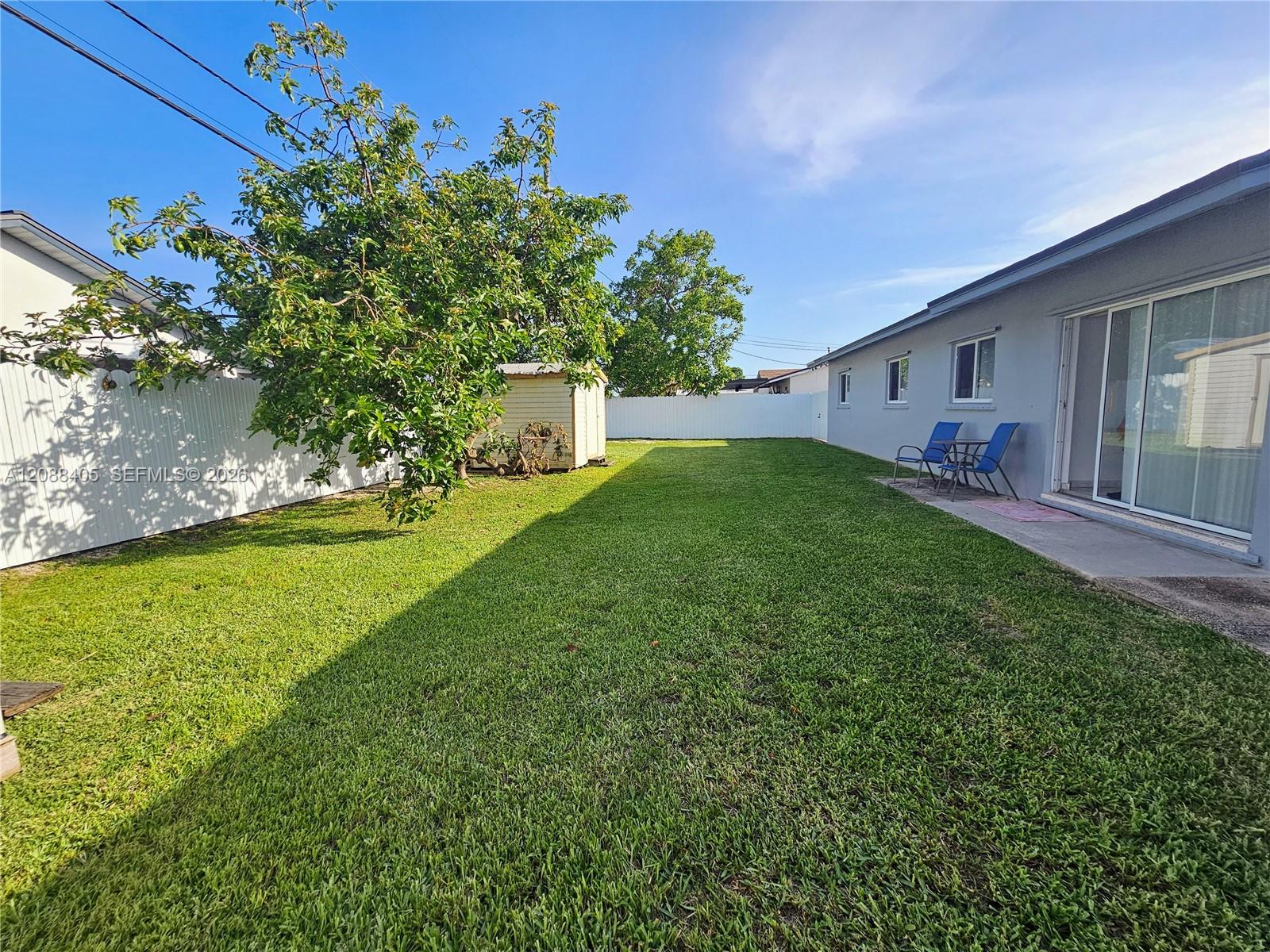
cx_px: 635
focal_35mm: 13
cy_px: 476
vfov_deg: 89.9
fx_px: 477
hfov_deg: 106.2
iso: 50
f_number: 2.2
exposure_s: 1/1117
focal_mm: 2.2
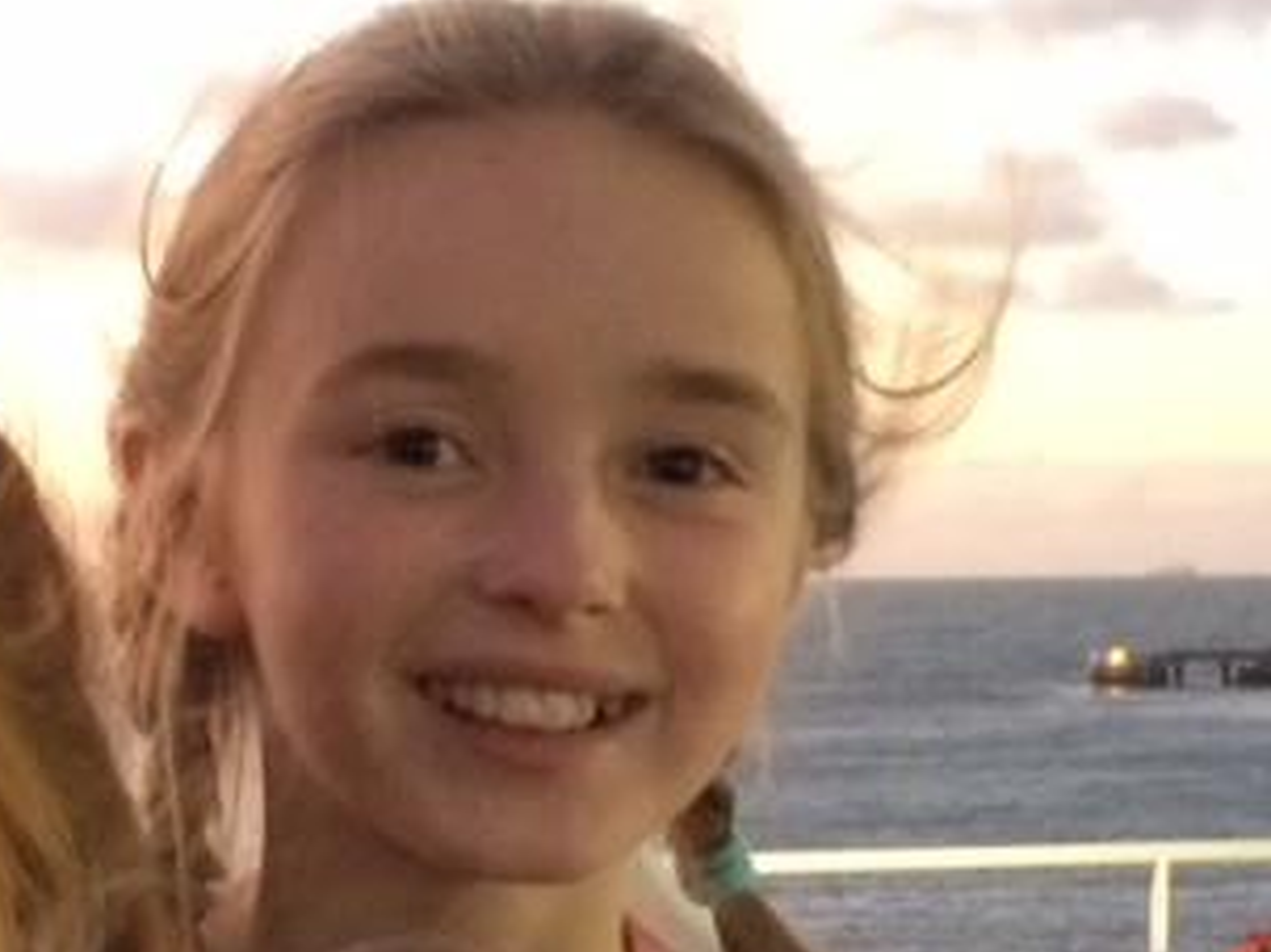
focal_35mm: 115
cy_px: 1078
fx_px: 4221
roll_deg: +0.9
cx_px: 306
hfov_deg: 17.0
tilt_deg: -8.3
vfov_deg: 12.6
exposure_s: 1/20
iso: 320
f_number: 2.2
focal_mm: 4.15
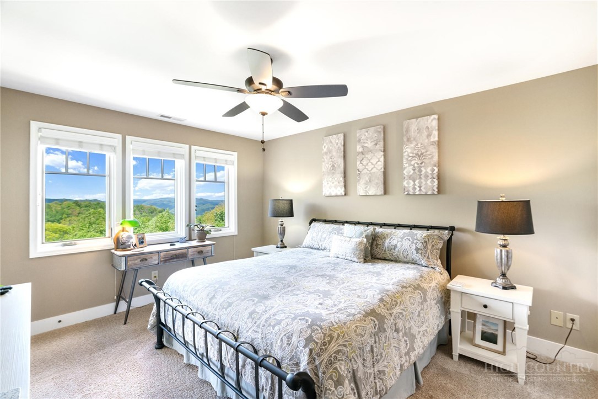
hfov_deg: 96.7
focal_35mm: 16
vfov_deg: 73.7
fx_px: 266
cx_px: 299
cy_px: 200
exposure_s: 1/50
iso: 6400
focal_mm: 16
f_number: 6.3
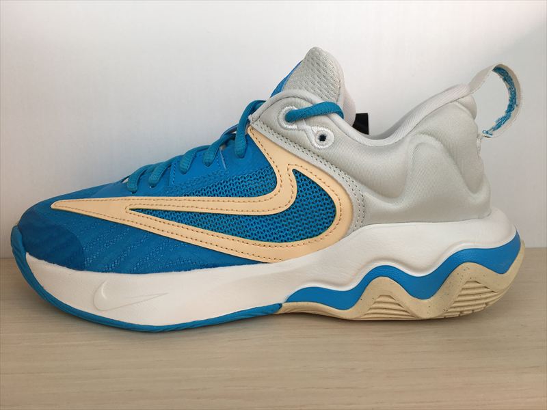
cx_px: 274
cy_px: 205
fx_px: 458
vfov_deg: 48.2
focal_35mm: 29
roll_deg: +0.4
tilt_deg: -11.8
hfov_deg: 61.7
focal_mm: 4.15
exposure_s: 1/278
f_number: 2.2
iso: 25
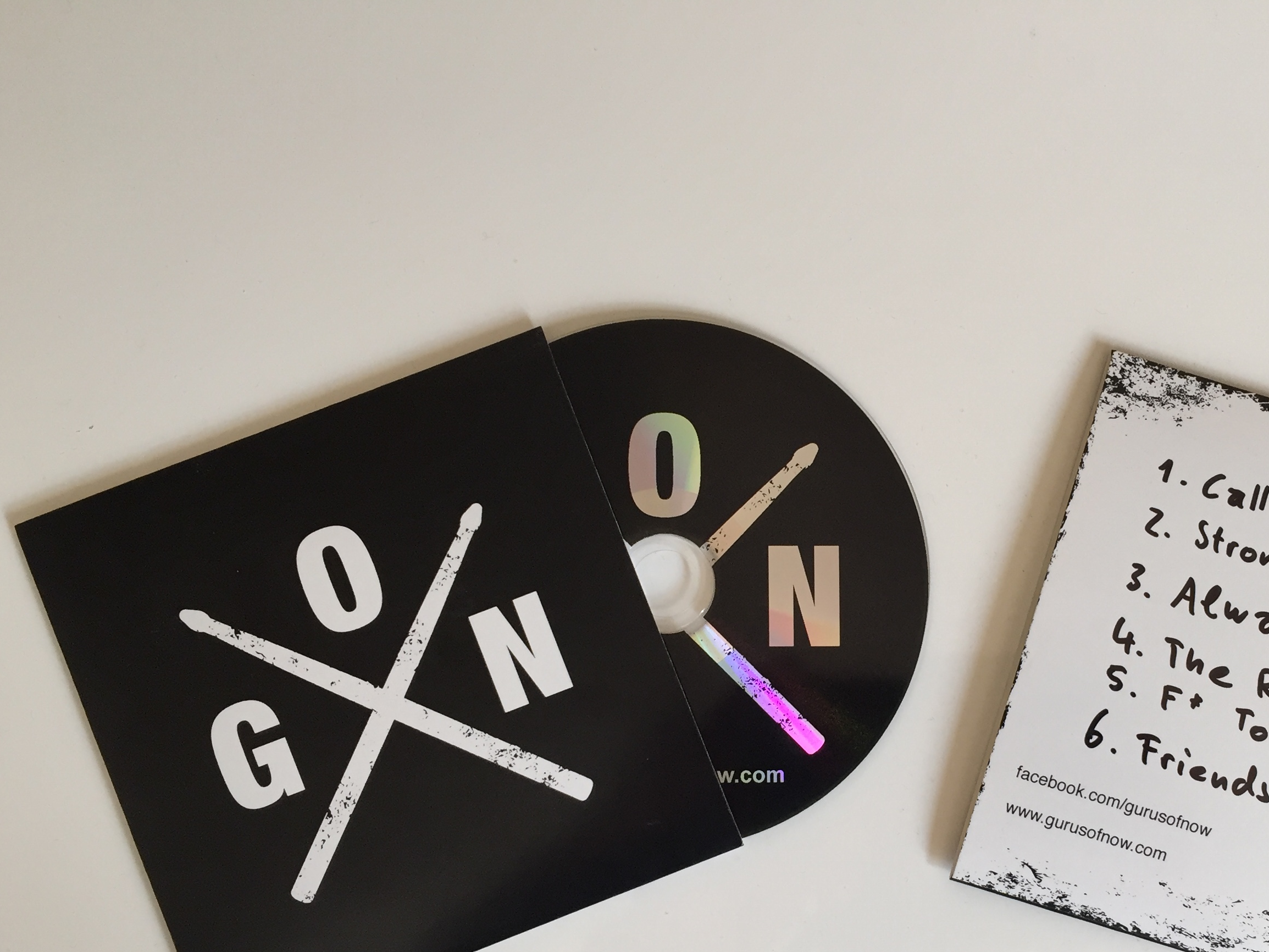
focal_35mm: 41
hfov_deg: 45.0
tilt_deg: -88.4
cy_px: 672
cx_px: 861
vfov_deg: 34.6
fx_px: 1503
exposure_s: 1/33
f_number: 2.2
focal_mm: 4.15
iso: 40
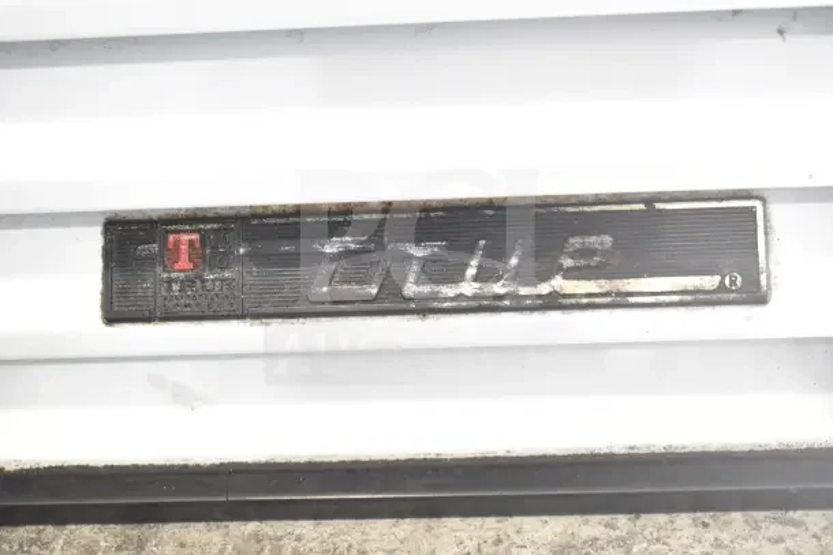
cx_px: 416
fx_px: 1389
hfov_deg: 33.4
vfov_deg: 22.6
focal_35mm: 60
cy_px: 278
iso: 1800
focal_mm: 40
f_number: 4.8
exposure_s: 1/60
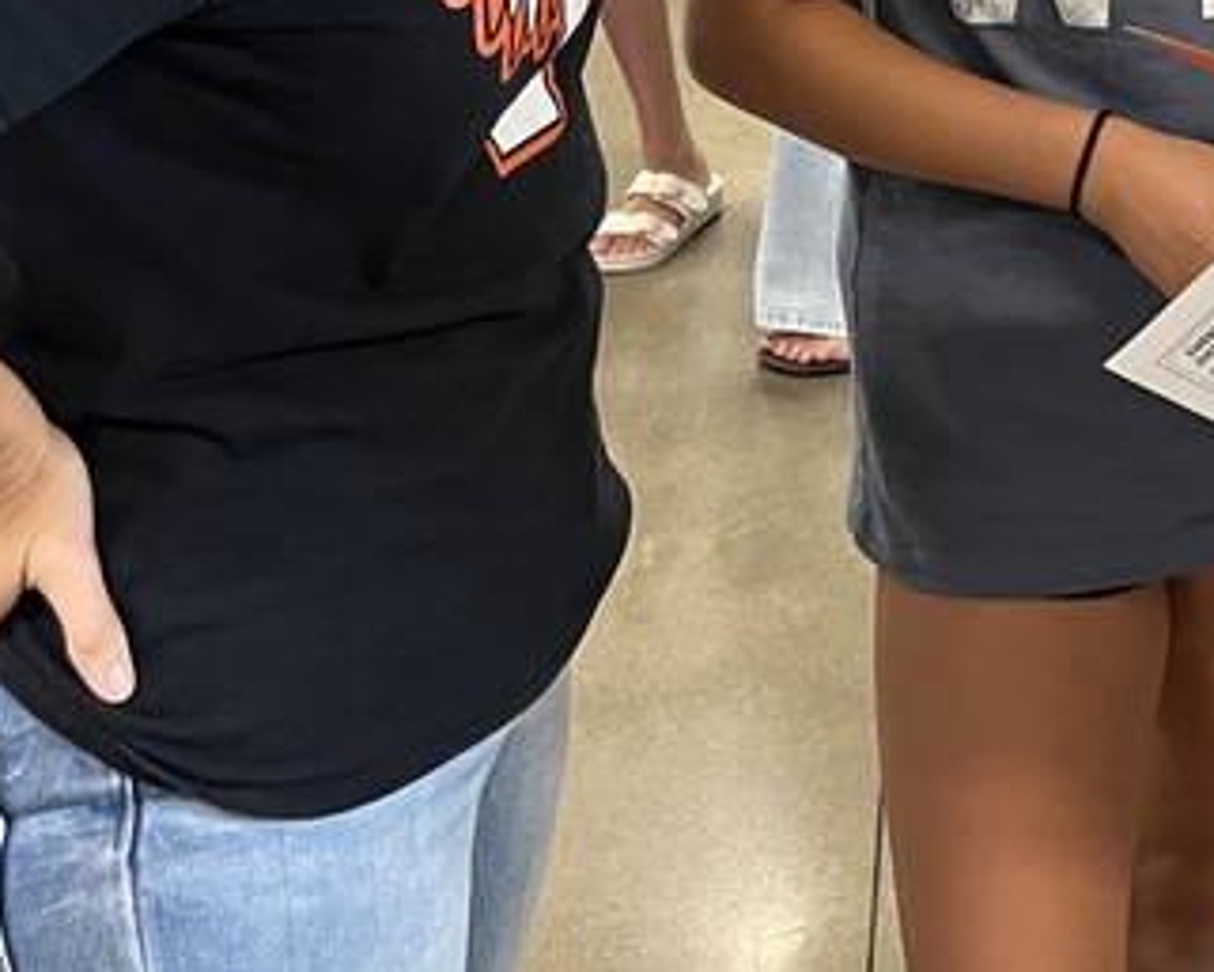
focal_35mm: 81
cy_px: -344
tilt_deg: -11.3
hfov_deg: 23.0
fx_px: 2911
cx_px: 1070
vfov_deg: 17.6
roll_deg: +0.3
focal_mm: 5.1
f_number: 1.6
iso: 320
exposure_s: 1/60
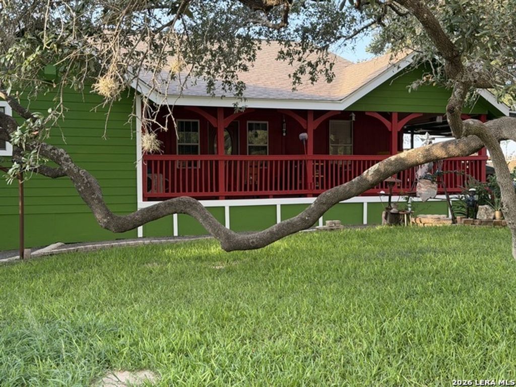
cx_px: 258
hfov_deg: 39.7
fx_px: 716
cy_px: 194
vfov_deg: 30.3
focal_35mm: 48
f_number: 1.78
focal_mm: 6.76
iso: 100
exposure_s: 1/202
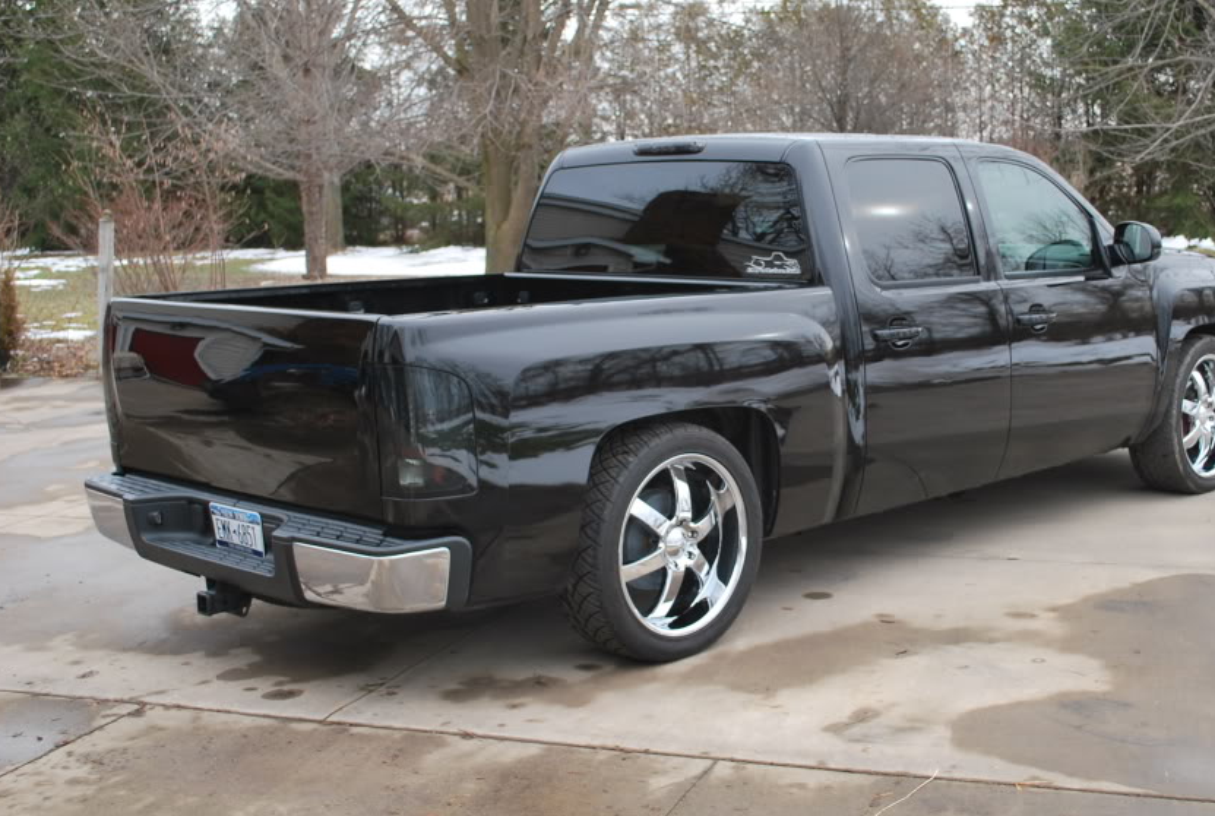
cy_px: 360
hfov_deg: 40.8
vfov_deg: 28.2
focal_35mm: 48
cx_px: 730
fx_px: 1623
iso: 200
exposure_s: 1/125
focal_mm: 26
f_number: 5.6
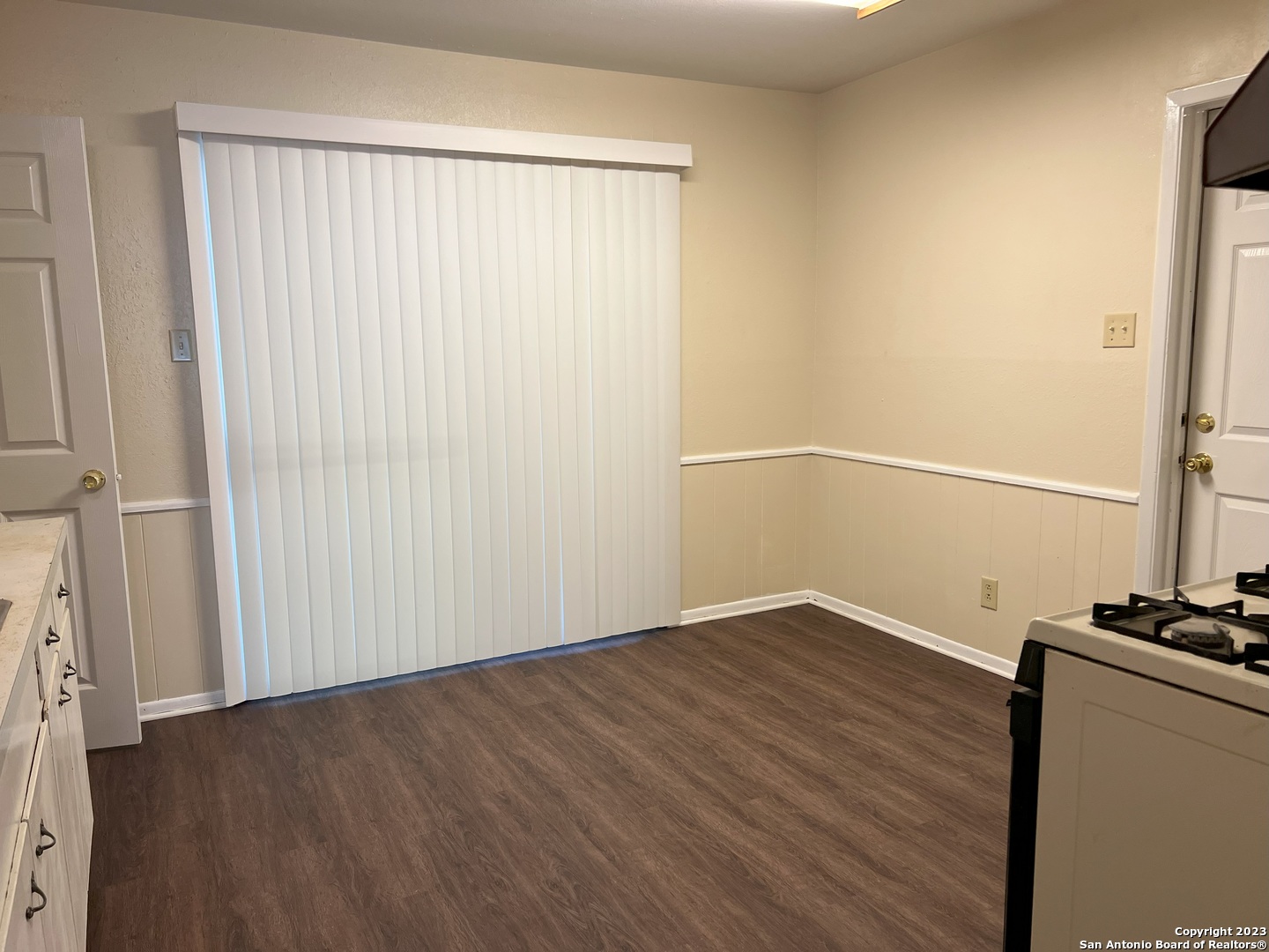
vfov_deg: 53.1
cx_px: 634
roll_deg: +1.3
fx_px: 953
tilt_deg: -9.8
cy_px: 476
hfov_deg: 67.3
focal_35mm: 26
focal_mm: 5.7
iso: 125
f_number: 1.5
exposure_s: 1/120
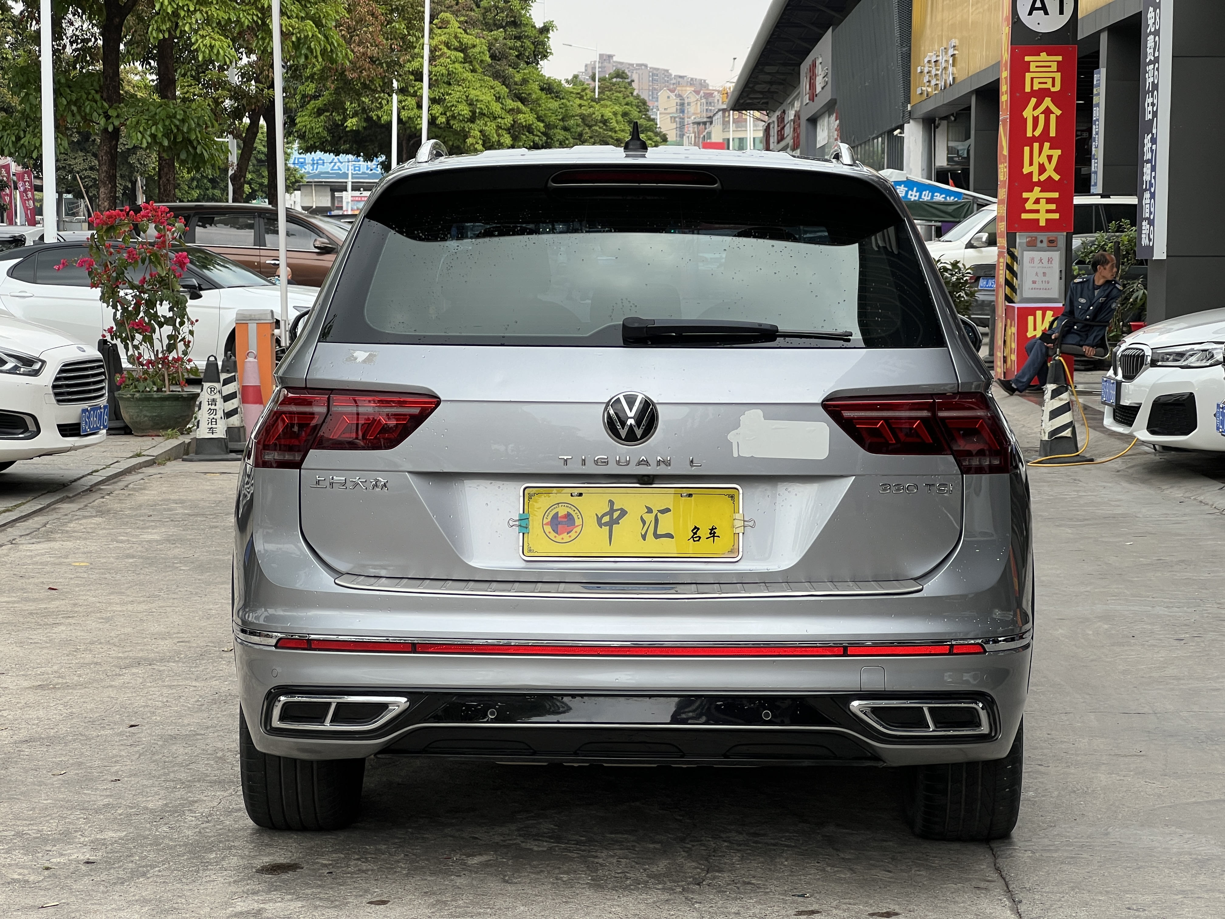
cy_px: 460
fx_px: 2725
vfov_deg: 19.1
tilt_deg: -3.6
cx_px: 612
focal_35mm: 77
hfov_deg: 25.3
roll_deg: -0.1
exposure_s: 1/99
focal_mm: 9
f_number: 2.8
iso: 40
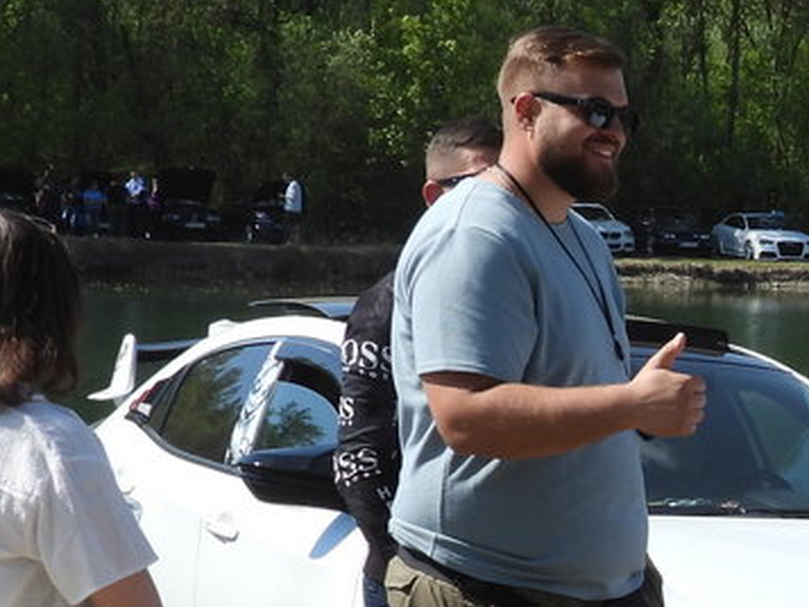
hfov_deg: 12.0
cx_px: 1129
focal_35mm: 158
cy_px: 612
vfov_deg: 9.3
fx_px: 3694
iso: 100
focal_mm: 8.5
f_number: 3.2
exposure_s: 1/1250
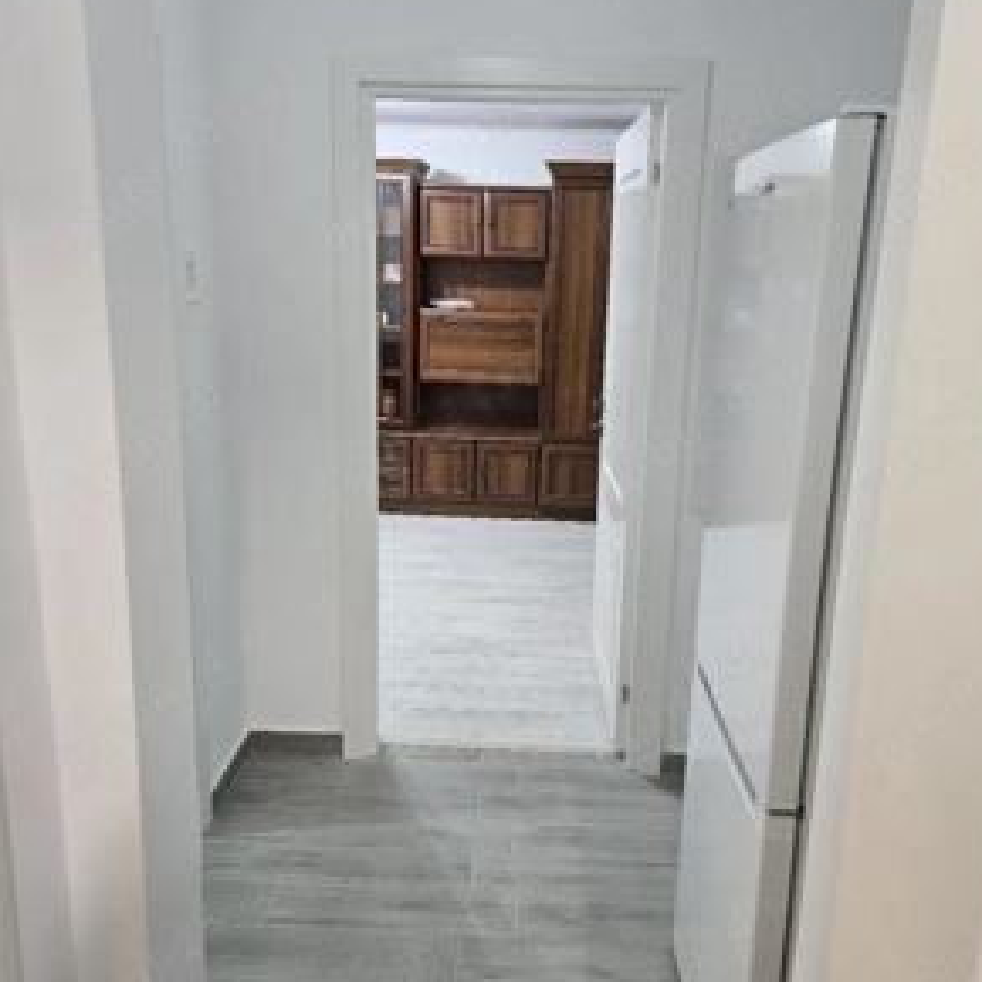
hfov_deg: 57.3
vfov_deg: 57.3
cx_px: 505
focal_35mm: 28
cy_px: 467
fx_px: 899
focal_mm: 5.4
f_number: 1.8
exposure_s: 1/101
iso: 500
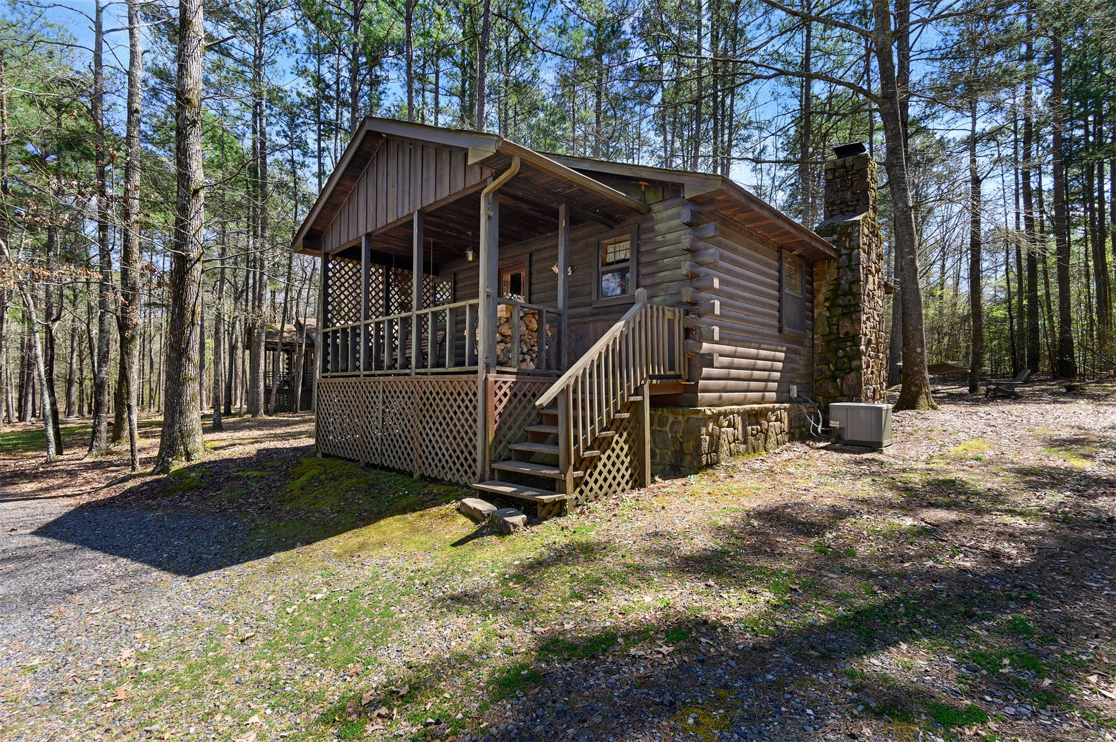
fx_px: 496
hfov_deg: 96.8
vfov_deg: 73.6
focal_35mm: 16
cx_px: 558
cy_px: 371
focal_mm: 16
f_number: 7.1
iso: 200
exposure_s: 1/160
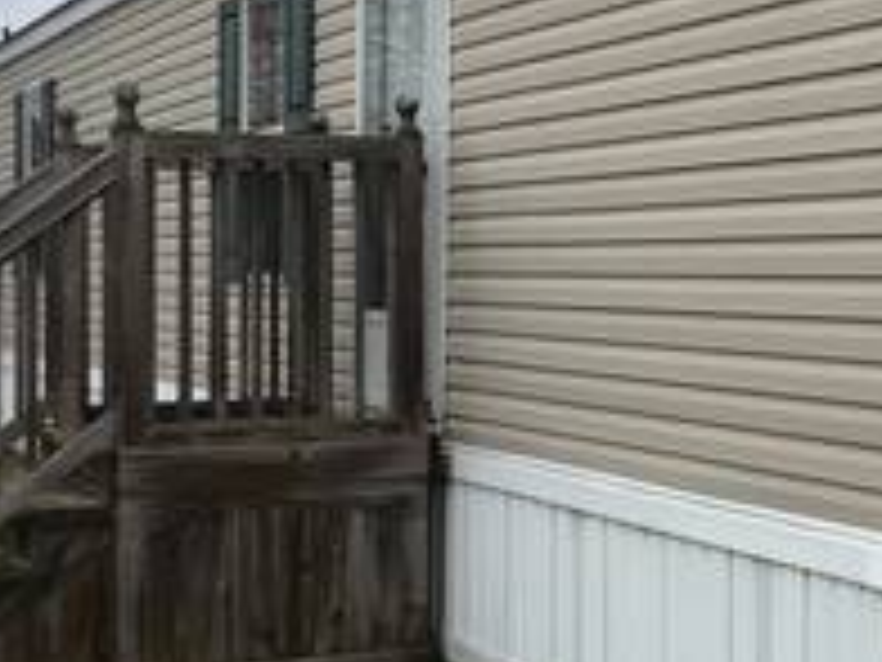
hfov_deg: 23.7
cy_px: 293
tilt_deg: -0.7
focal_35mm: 81
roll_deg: +0.9
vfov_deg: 18.2
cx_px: 716
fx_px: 2064
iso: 25
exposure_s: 1/272
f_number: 2.4
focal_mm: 3.3
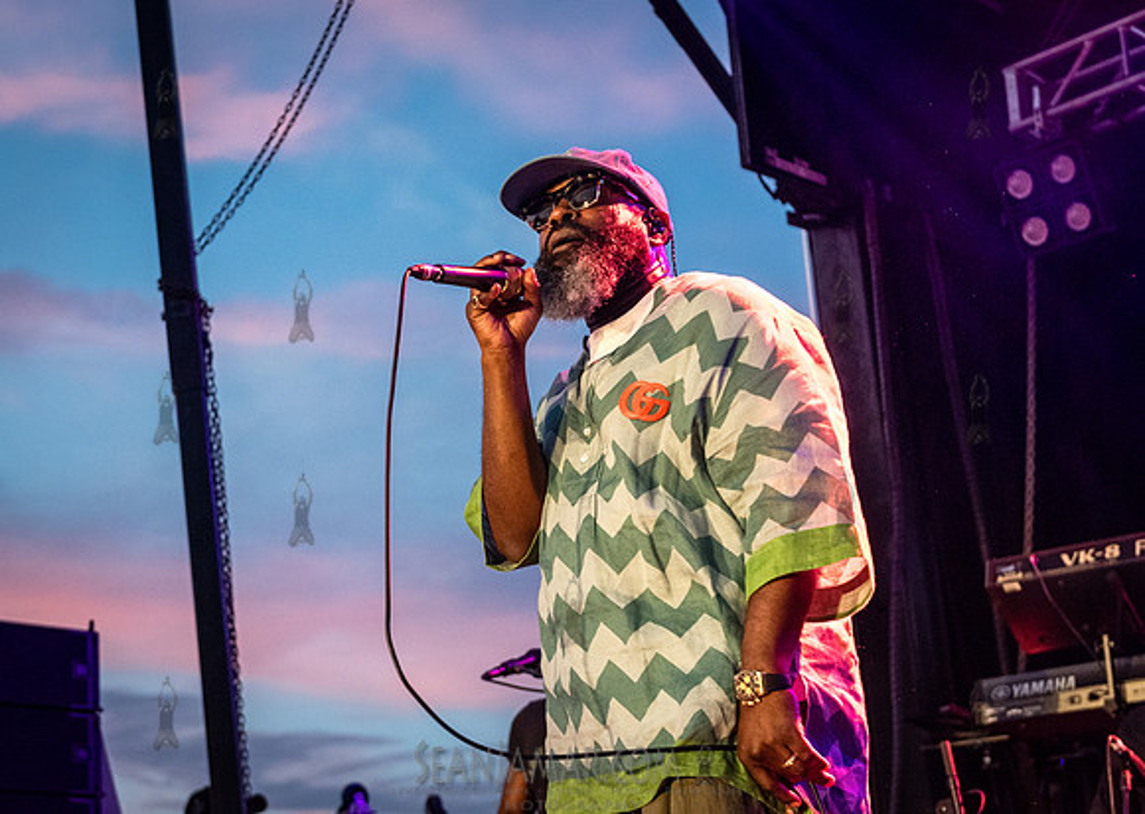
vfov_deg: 19.3
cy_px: 335
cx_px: 493
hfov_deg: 26.9
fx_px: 2391
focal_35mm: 74
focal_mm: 60
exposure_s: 1/400
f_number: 4
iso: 5000
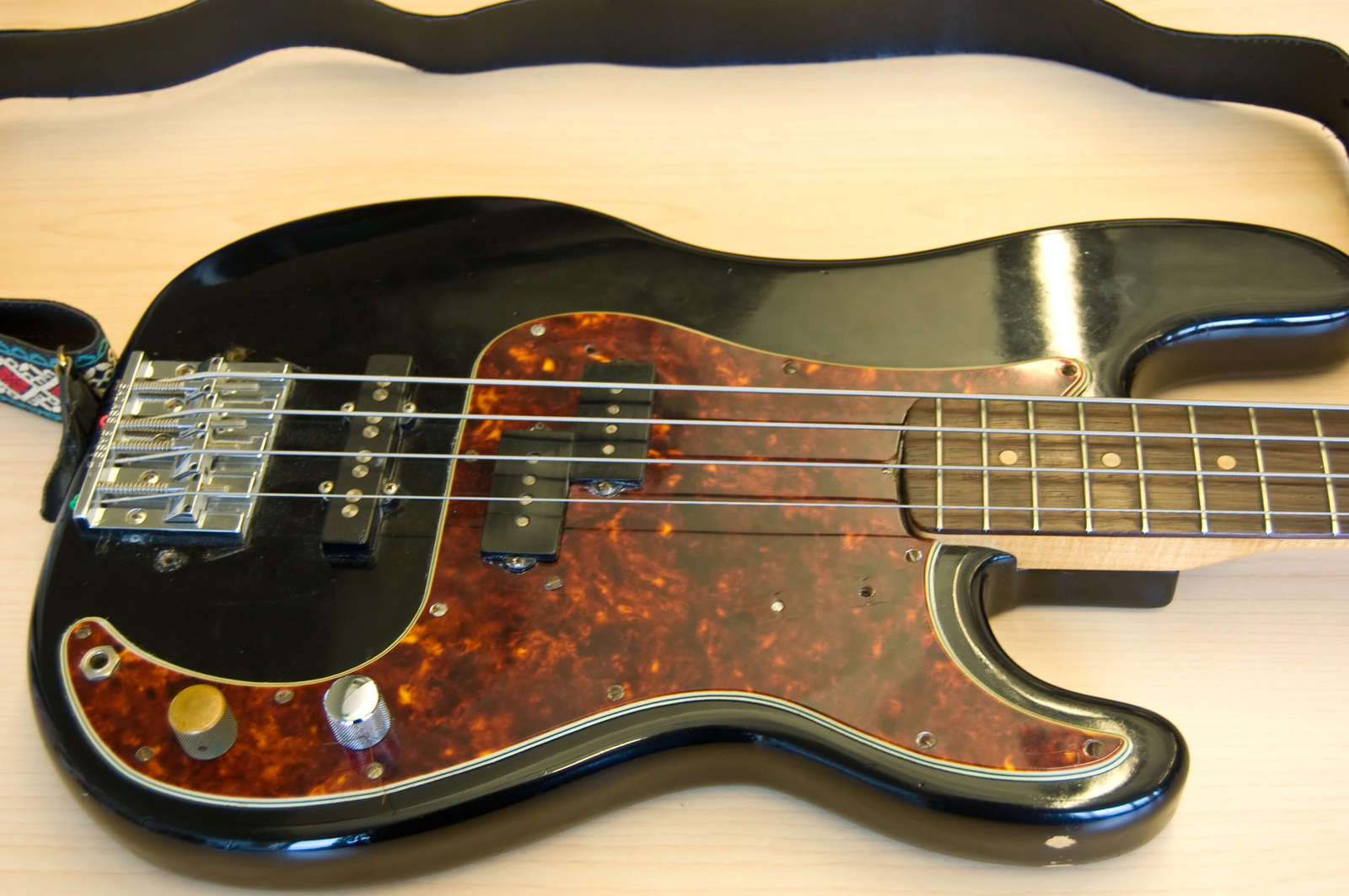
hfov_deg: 41.1
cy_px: 448
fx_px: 1797
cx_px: 674
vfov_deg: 28.0
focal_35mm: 48
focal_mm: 32
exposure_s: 1/20
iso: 400
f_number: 5.6
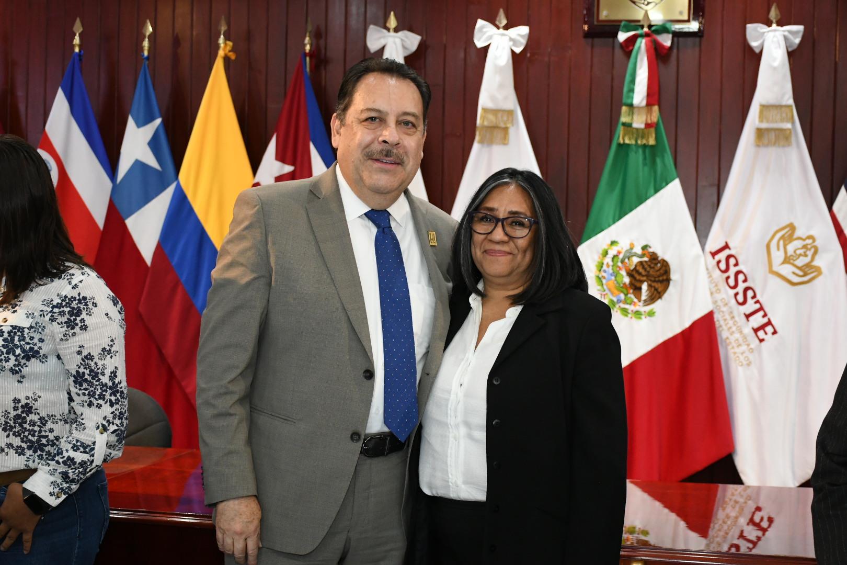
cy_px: 282
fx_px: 1223
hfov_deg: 38.2
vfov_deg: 26.0
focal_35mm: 52
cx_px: 424
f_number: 4.2
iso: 2500
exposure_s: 1/100
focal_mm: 35
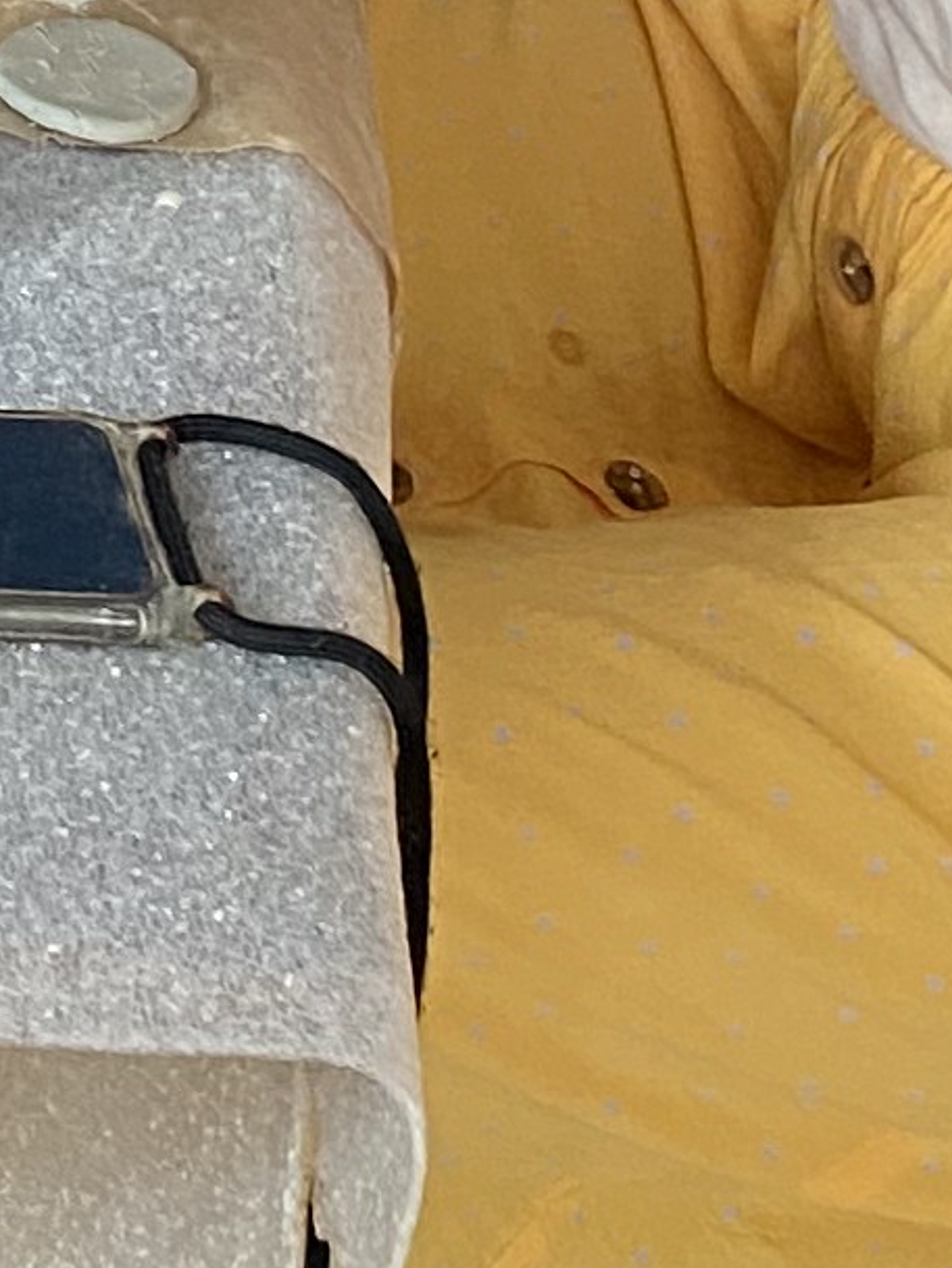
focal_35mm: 172
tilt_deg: -13.7
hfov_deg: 8.3
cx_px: -835
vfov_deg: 9.9
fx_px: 6305
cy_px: -1907
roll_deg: -3.4
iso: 250
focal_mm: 4.25
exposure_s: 1/60
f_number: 1.8
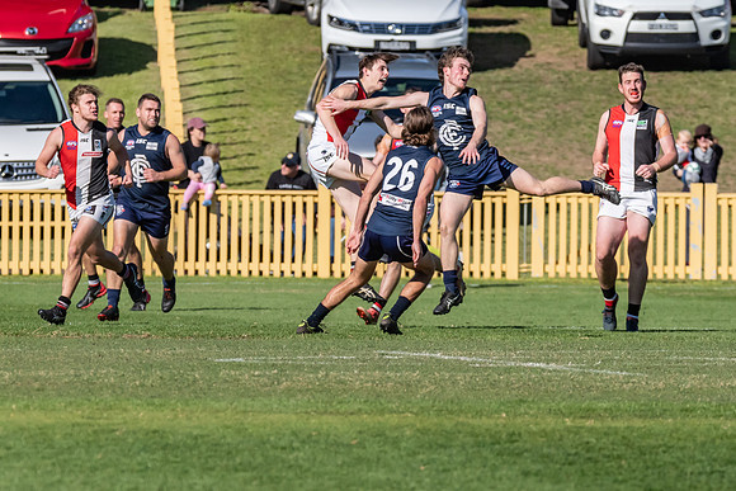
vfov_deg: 2.0
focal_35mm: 673
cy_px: 315
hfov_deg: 3.1
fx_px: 13761
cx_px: 321
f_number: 10
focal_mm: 350
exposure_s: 1/4000
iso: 800
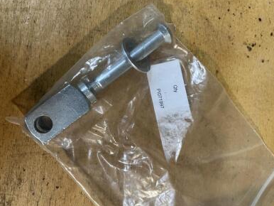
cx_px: 136
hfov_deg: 61.6
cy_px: 104
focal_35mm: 29
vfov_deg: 48.3
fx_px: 230
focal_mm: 3.99
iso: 100
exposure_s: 1/50
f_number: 1.8
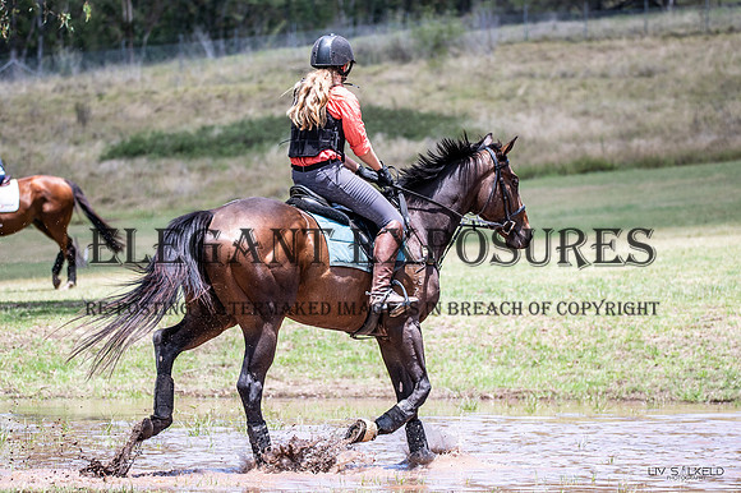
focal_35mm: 224
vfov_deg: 6.1
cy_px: 227
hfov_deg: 9.2
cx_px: 369
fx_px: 4603
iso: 500
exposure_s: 1/2000
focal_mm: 190
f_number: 5
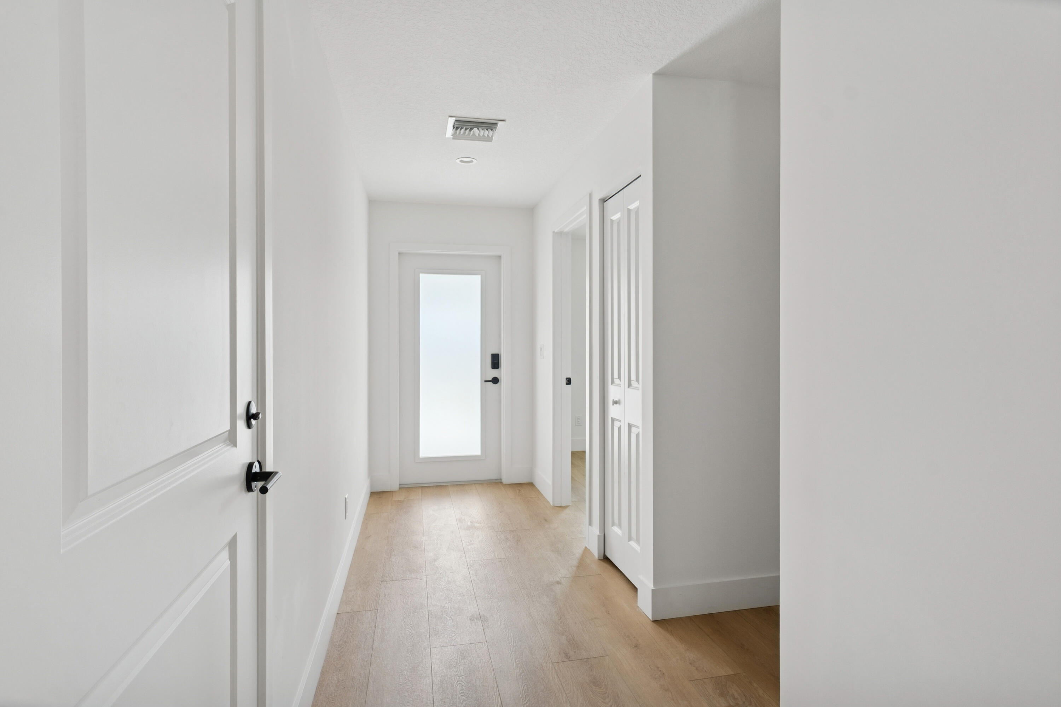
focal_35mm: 18
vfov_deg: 67.4
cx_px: 530
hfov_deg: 90.0
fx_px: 530
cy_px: 354
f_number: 9
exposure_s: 1/25
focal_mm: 12
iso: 200
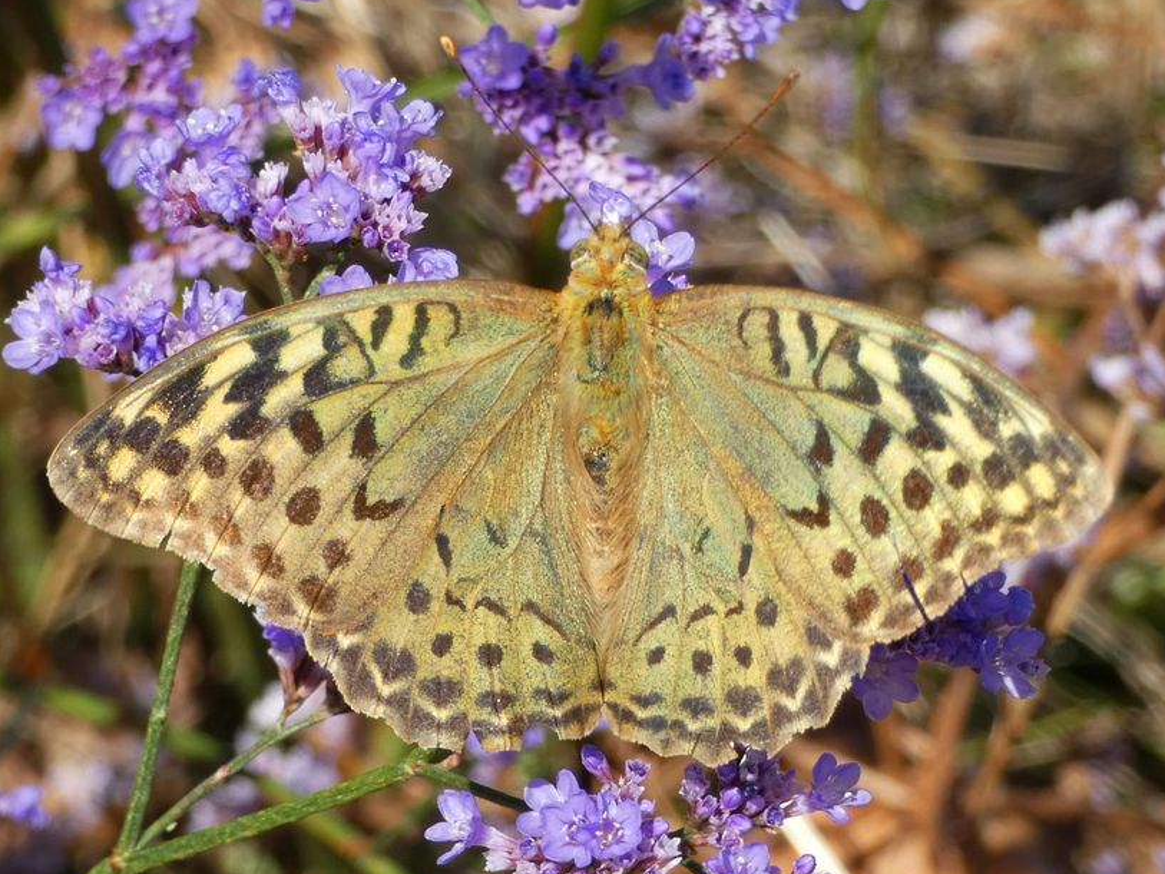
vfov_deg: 5.8
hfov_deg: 7.8
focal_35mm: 255
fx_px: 8583
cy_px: 431
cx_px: 587
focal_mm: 43.5
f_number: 5.5
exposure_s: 1/125
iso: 80
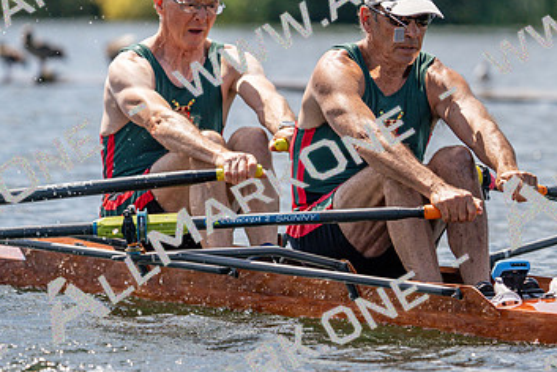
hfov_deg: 4.3
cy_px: 102
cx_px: 368
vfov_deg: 2.9
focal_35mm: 481
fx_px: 7448
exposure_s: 1/2000
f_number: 5.6
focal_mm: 293
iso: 320
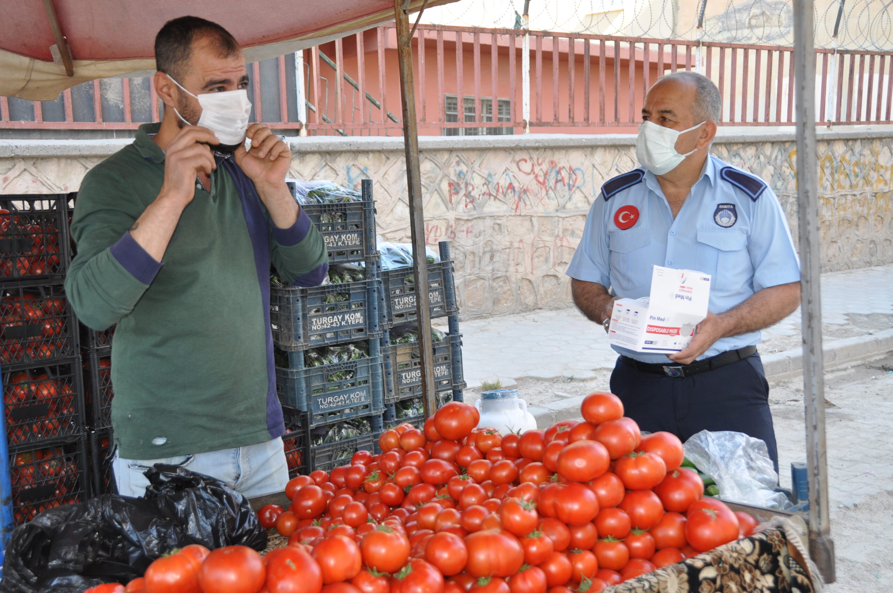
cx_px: 446
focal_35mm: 40
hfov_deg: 48.0
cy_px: 296
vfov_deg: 32.9
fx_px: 1003
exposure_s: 1/160
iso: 400
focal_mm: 27
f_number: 4
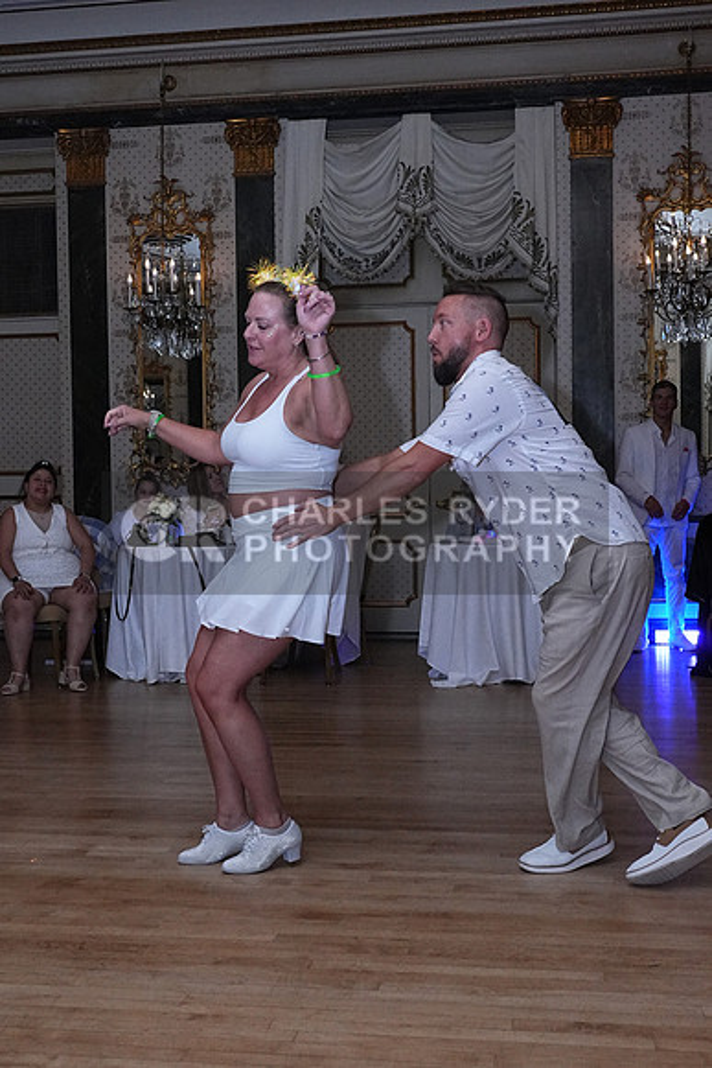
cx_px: 356
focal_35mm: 42
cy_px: 534
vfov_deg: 46.4
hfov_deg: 31.9
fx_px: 1245
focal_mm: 28
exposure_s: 1/200
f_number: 7.1
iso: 5000
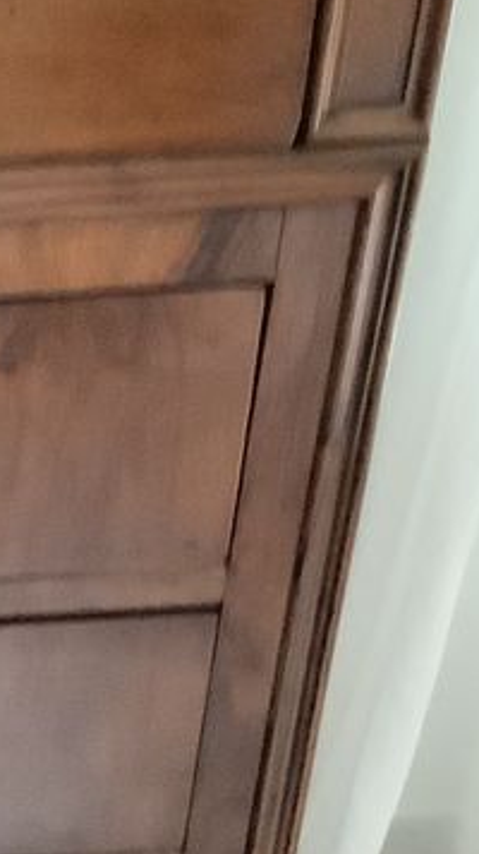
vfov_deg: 22.2
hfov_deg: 11.2
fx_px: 2147
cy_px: 669
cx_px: -556
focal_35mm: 95
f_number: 2.4
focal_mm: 3.3
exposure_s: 1/17
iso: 640
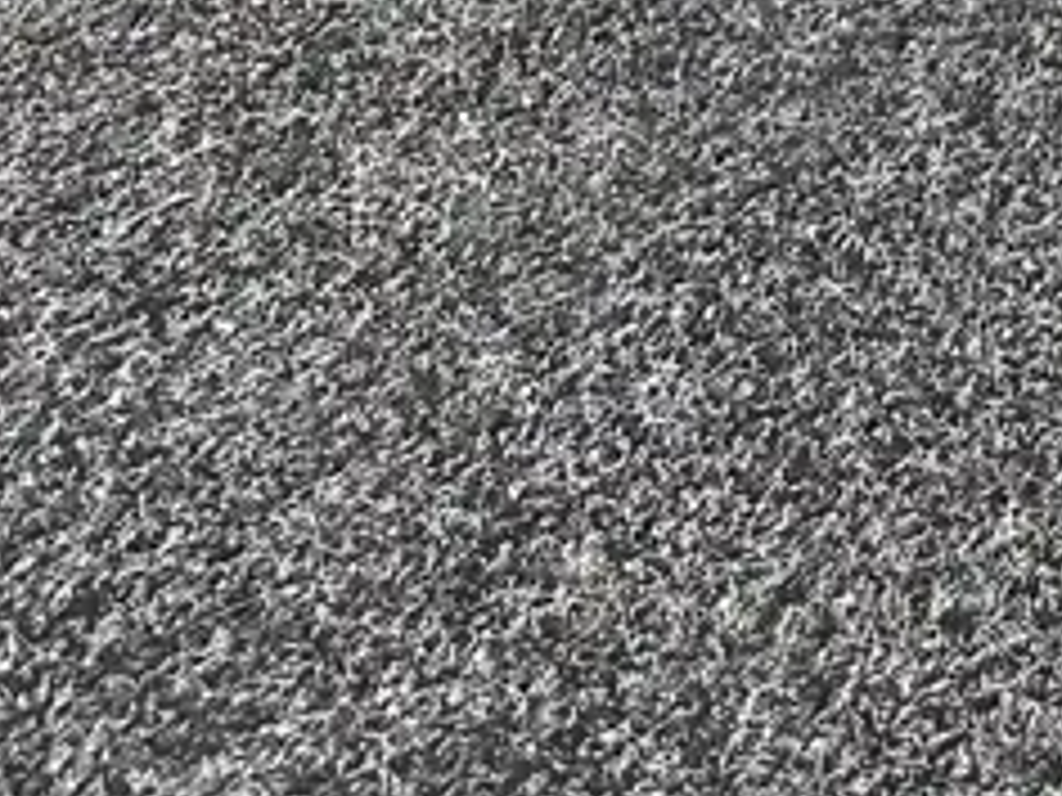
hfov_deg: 15.2
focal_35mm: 104
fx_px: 3191
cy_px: -913
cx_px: 2133
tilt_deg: -22.4
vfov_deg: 12.2
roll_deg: -1.8
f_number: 1.78
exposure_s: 1/50
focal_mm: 6.86
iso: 250
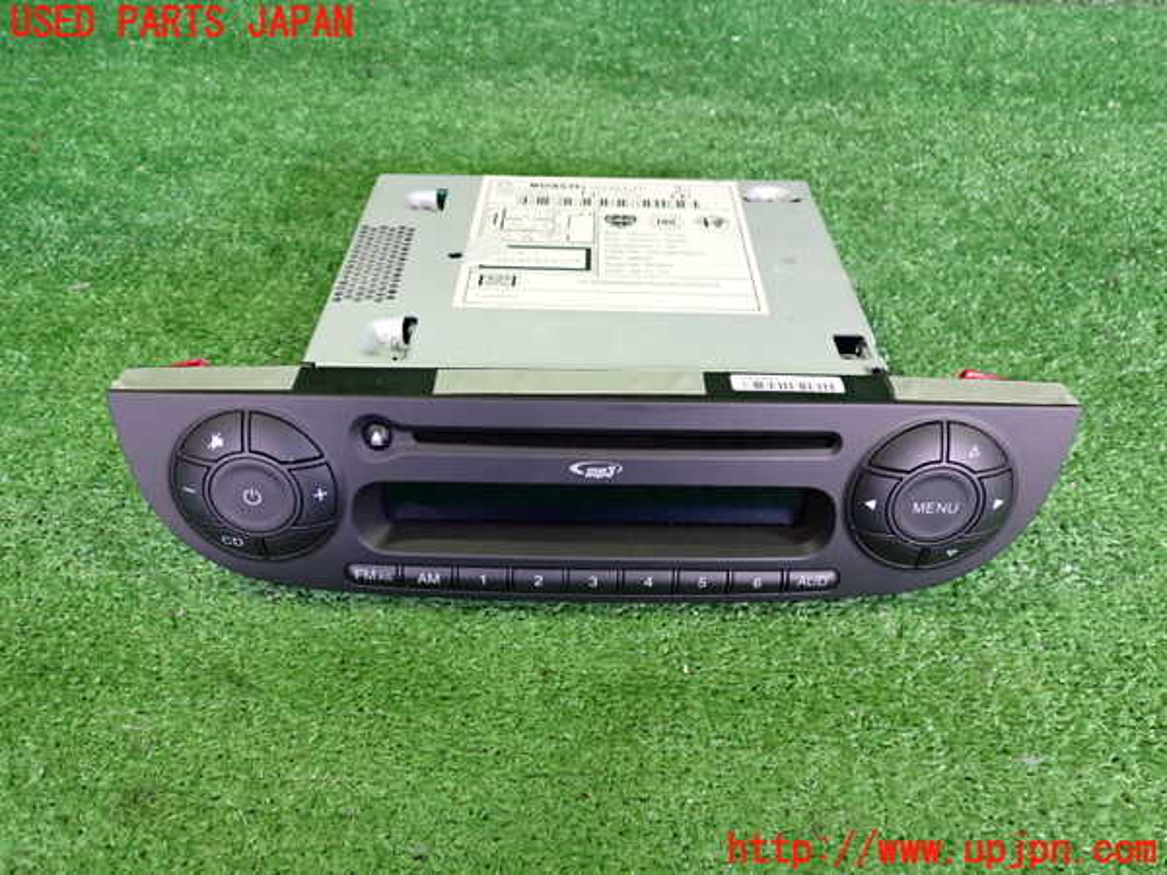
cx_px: 584
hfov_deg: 60.0
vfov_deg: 46.8
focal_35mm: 30
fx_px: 1011
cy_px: 438
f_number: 2.3
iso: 640
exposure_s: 1/30
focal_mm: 5.4
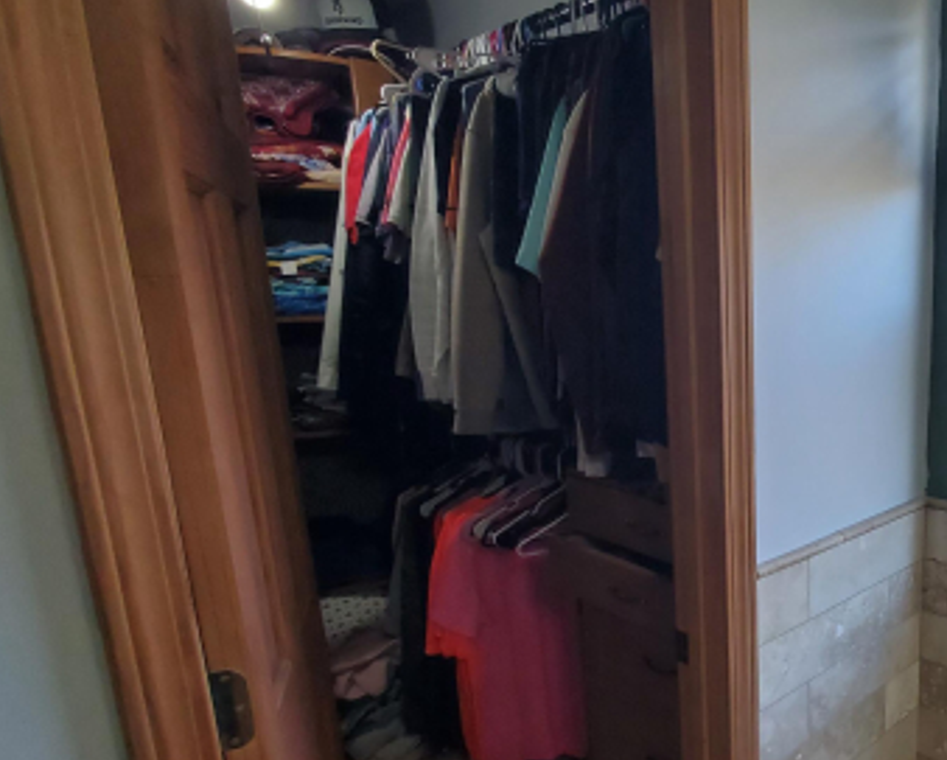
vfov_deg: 56.5
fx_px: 701
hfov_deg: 60.4
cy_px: 449
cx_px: 806
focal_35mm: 25
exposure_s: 1/60
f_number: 2.2
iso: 160
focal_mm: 1.8
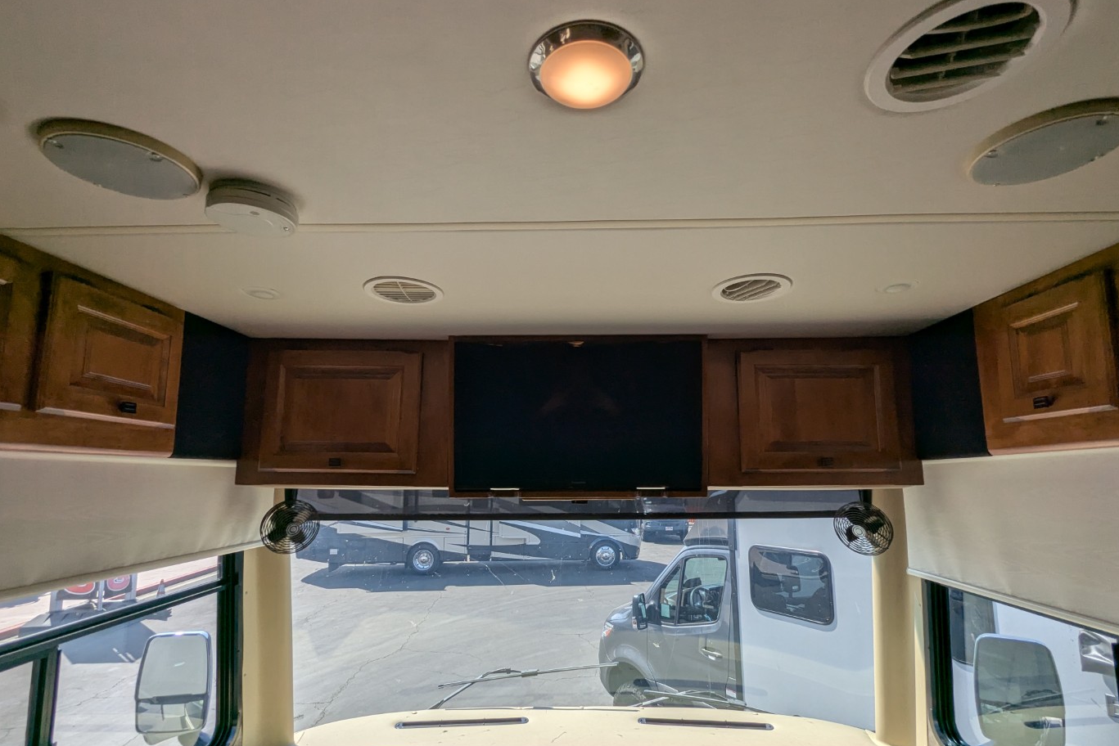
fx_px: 528
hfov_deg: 93.3
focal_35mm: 17
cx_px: 569
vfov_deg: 70.3
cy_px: 407
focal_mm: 2.35
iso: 48
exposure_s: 1/830
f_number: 2.2
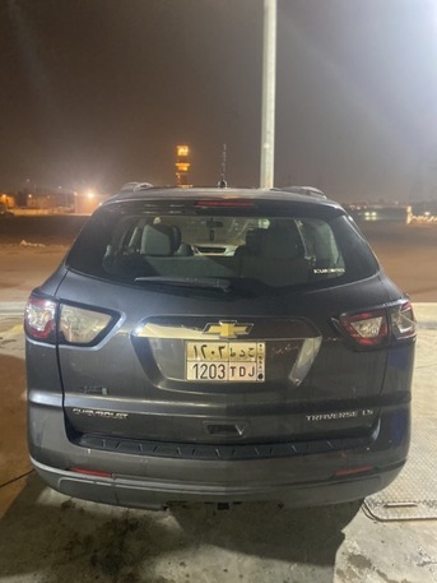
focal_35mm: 26
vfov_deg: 67.3
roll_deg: -0.3
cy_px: 292
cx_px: 218
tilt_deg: -9.3
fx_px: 437
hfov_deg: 53.1
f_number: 1.8
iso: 800
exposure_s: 1/30
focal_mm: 4.25
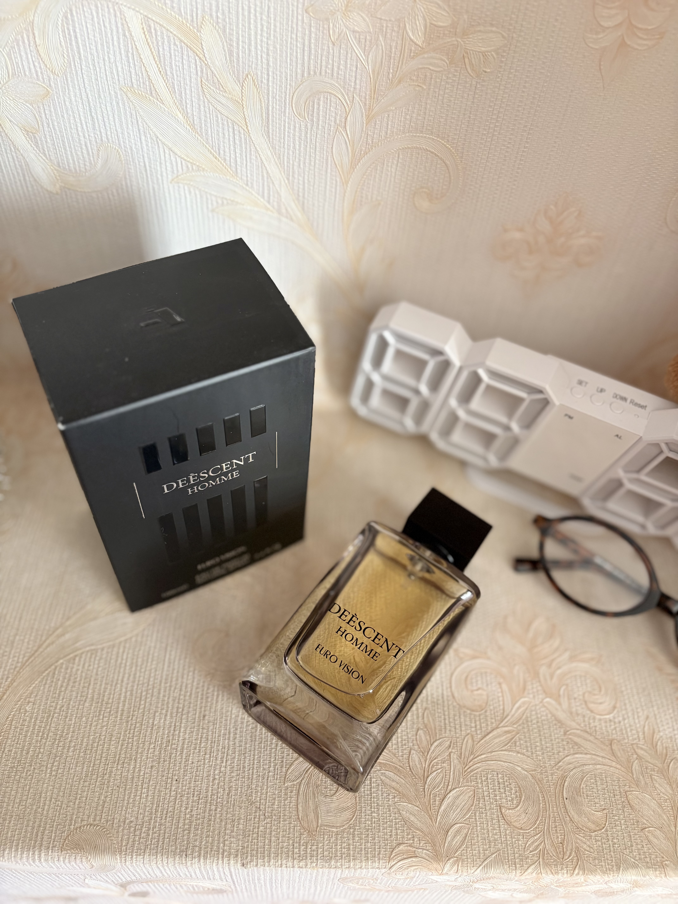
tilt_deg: -48.5
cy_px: 452
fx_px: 679
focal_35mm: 26
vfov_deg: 67.3
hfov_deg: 53.1
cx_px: 339
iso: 200
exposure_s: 1/60
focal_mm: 5.96
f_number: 1.6
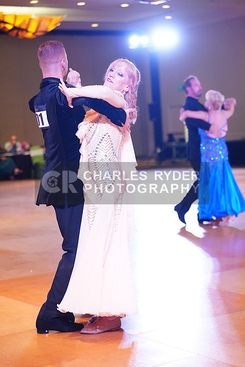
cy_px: 184
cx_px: 122
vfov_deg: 25.7
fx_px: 806
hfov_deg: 17.3
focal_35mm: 79
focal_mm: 79
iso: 5000
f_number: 2.8
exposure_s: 1/400
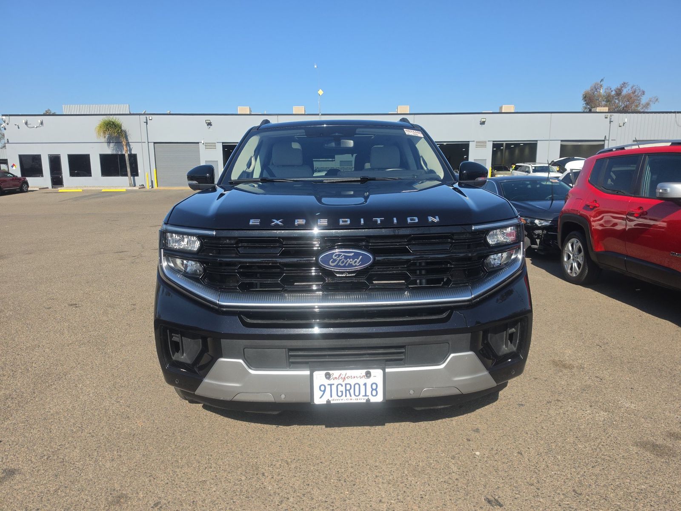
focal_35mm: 23
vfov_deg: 58.9
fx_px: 452
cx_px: 340
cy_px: 256
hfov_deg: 73.9
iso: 65
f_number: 1.4
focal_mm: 6.5
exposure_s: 1/5151
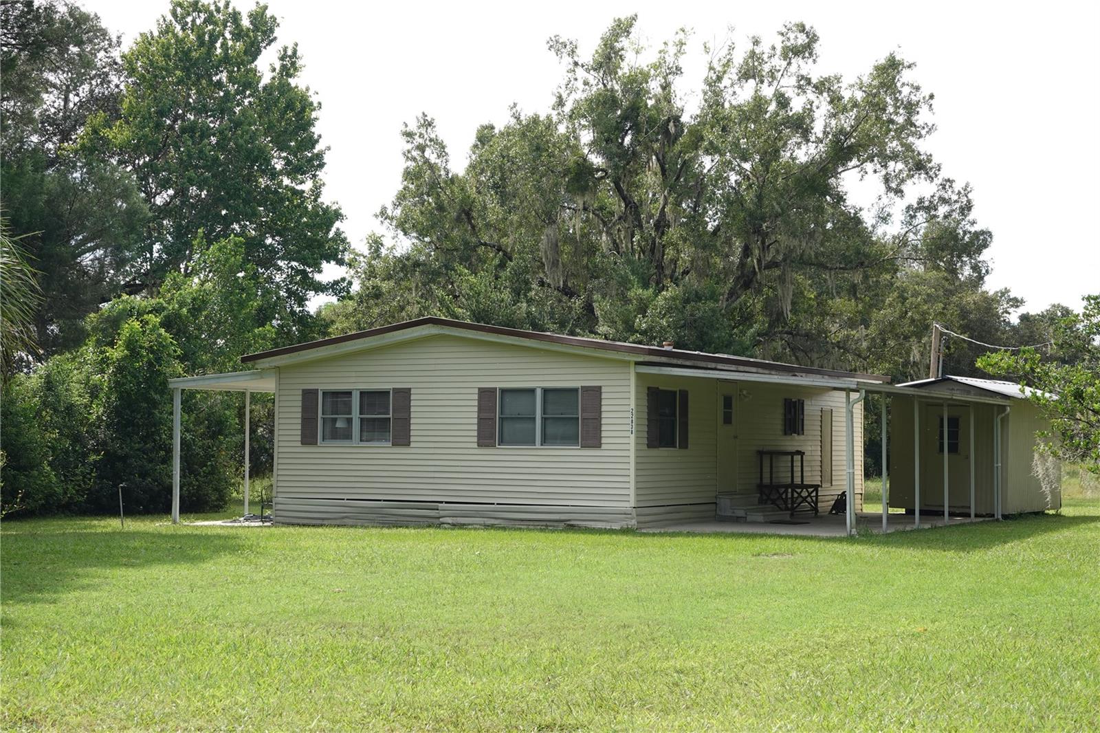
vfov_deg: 26.0
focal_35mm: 52
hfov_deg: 38.2
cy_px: 366
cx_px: 550
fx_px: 1588
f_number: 4
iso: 100
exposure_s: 1/400
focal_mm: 18.92
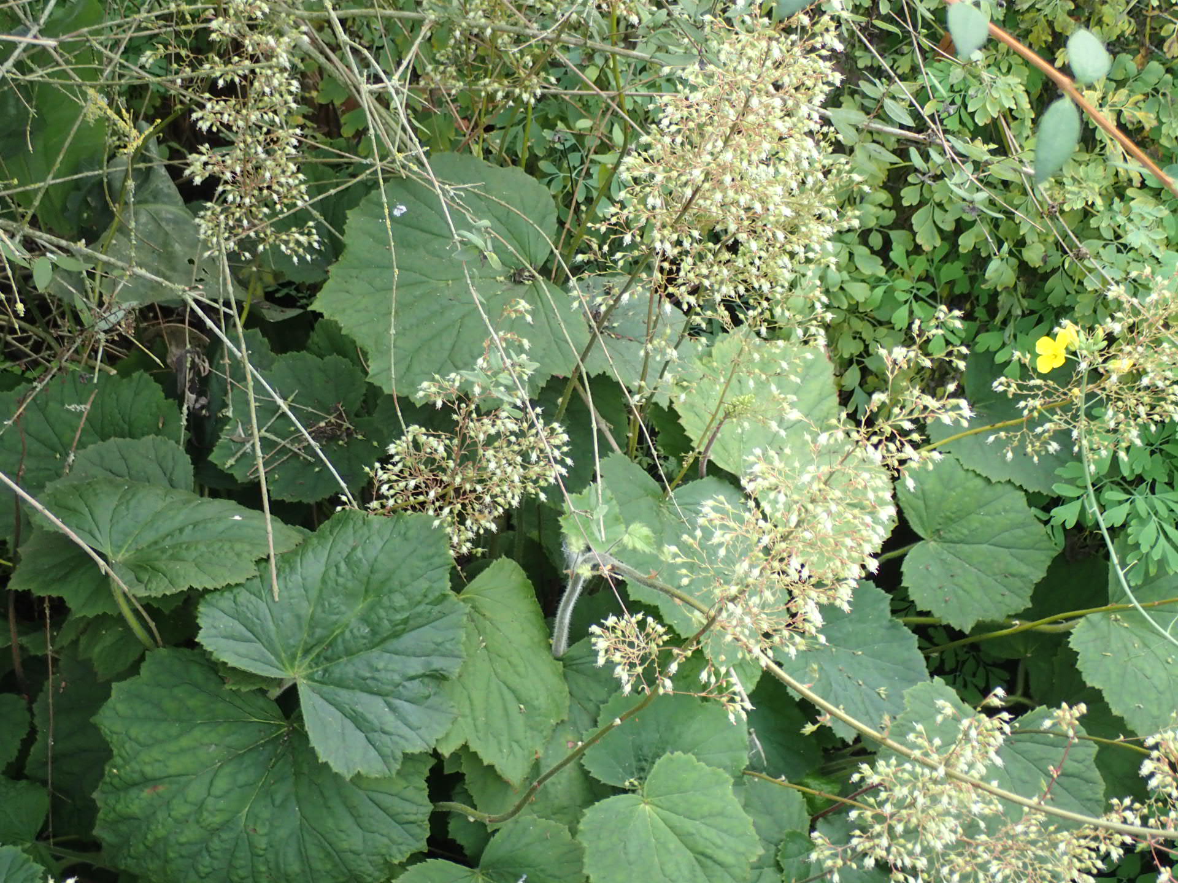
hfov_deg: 26.3
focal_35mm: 74
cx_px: 589
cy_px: 442
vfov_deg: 19.9
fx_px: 2518
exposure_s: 1/100
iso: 200
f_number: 4.2
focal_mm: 13.47
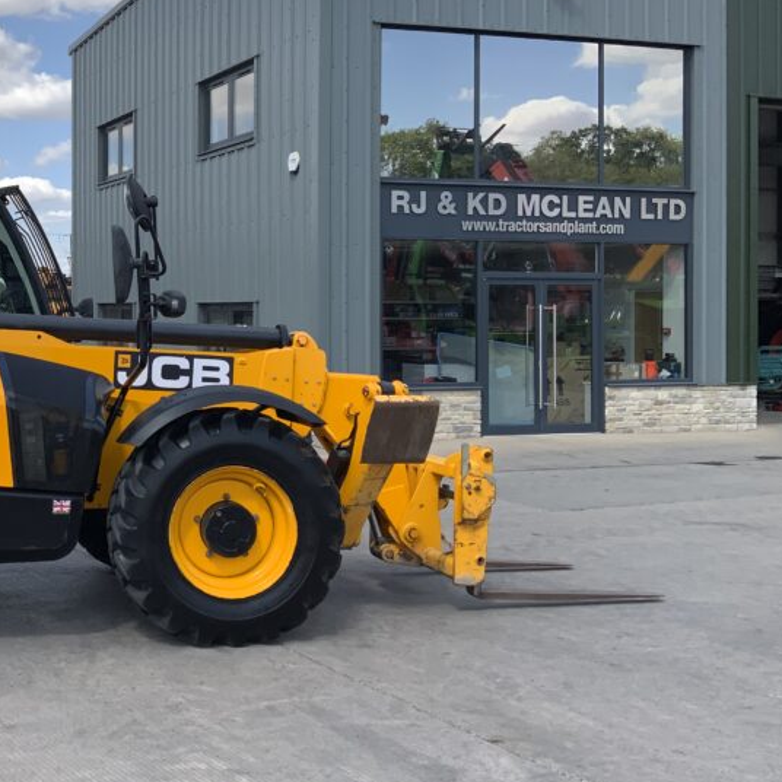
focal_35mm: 49
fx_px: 1252
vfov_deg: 34.6
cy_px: 314
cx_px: 67
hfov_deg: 32.8
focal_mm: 3
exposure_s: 1/816
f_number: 1.8
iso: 16
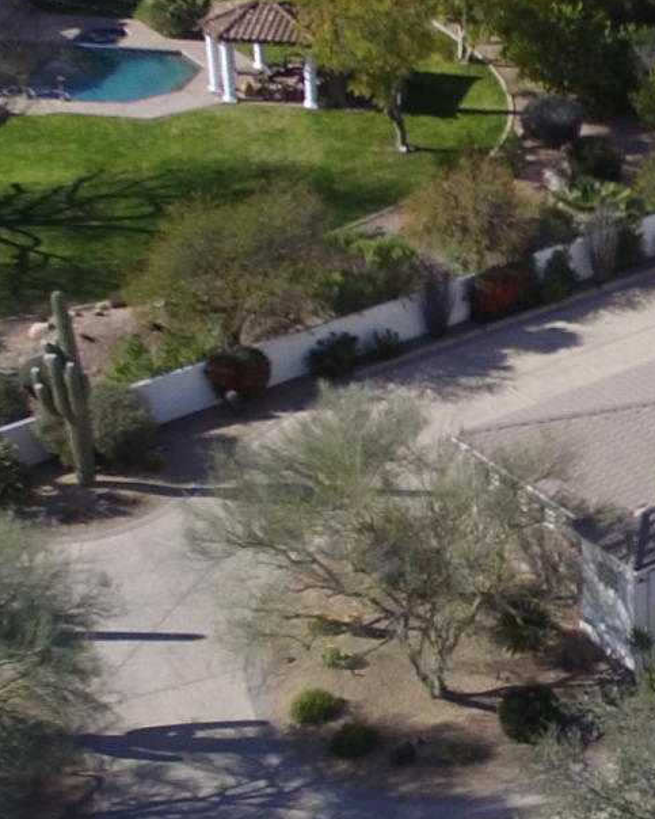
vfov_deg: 19.8
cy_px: 471
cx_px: 816
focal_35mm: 97
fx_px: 2351
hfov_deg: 15.2
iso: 100
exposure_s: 1/861
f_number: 2.8
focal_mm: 3.61
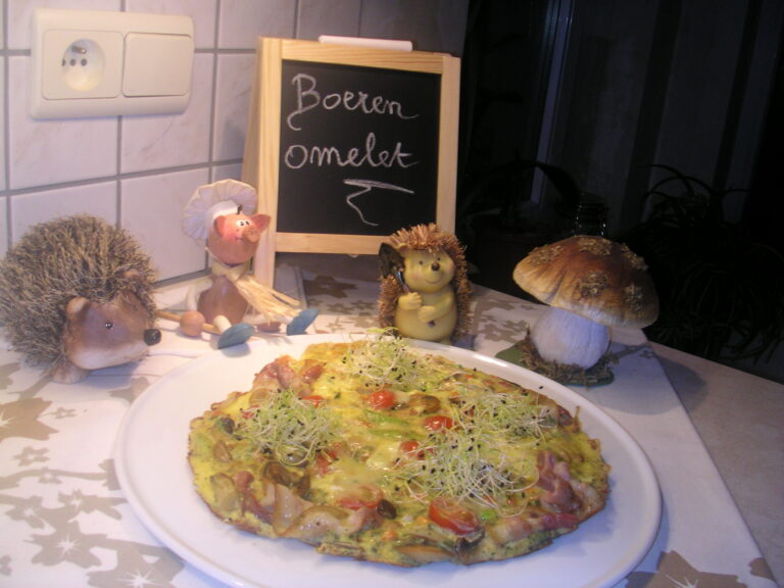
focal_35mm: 37
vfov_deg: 38.7
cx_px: 392
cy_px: 294
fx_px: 838
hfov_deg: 50.1
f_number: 2.7
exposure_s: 1/30
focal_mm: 5.6
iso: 100
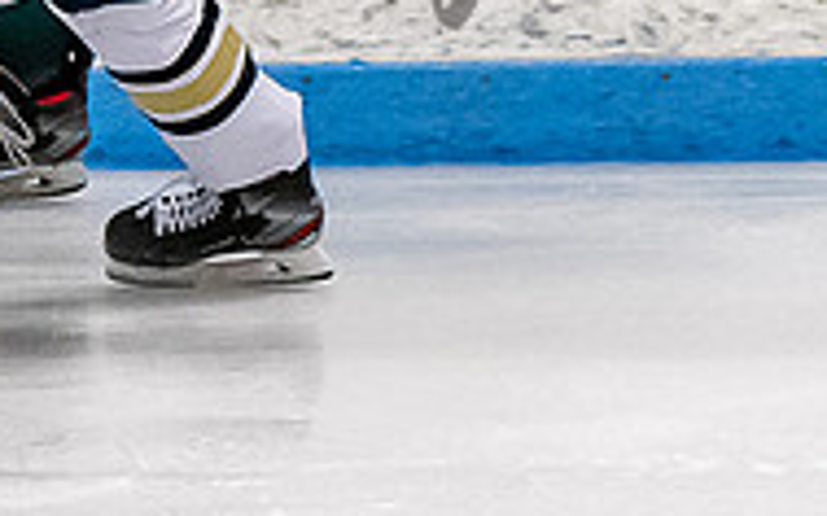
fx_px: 17552
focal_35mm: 779
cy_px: -308
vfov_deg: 1.7
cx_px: -348
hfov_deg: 2.7
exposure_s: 1/800
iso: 2500
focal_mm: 102
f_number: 3.5
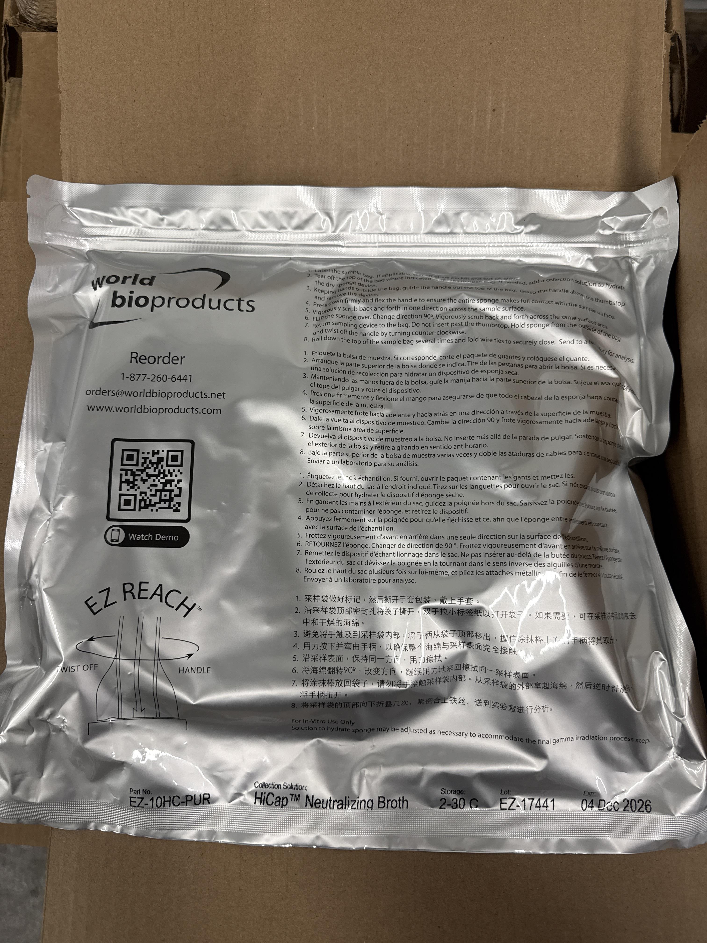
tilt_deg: -82.6
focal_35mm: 24
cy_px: 472
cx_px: 354
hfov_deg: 56.8
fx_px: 654
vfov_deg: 71.6
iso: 125
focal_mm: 6.76
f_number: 1.78
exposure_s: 1/121
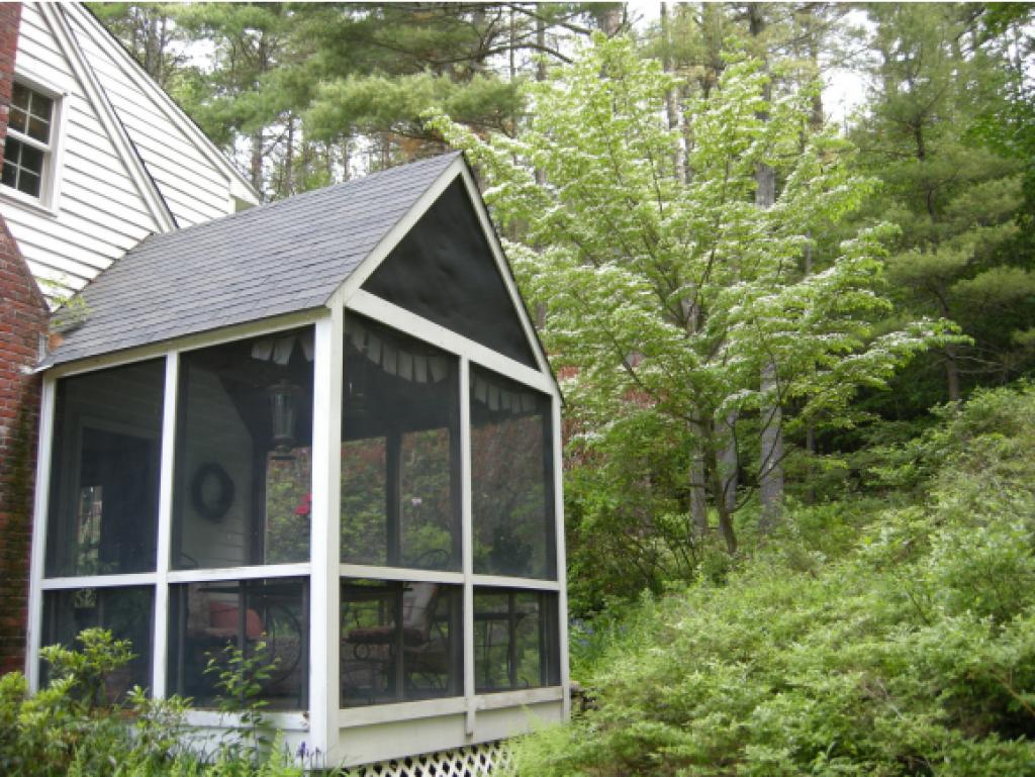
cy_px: 388
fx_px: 1047
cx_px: 518
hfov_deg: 52.6
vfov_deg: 40.7
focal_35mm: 35
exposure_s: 1/48.7
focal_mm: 7.5
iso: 64
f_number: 2.7
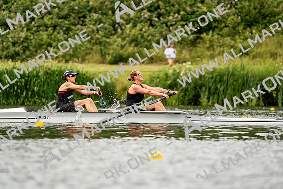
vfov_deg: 3.3
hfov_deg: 4.9
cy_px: 94
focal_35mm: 422
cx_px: 142
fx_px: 3318
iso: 320
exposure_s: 1/2000
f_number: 6.3
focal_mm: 422
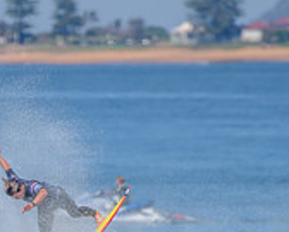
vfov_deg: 1.0
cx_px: 40
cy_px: 274
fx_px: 13863
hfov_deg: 1.2
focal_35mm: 1618
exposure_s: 1/2000
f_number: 5.6
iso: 160
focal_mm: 500
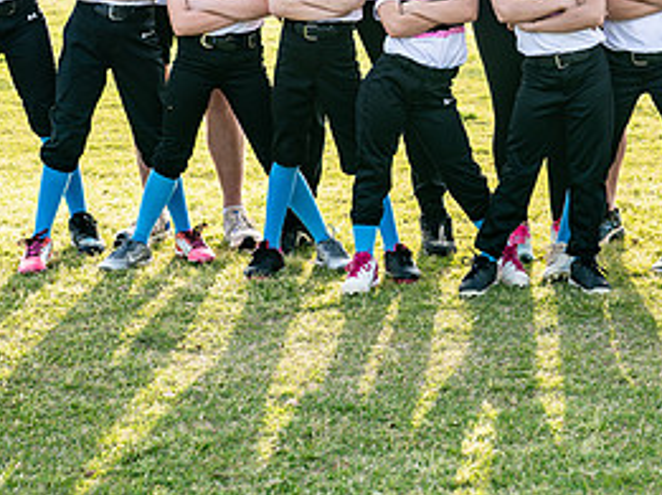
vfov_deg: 11.5
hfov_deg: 15.5
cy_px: 27
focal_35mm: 127
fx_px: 2425
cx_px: 489
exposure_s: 1/500
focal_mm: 50
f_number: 2.8
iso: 100
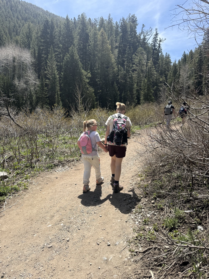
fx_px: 193
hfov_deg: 56.8
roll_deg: +0.8
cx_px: 104
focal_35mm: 24
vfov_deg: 71.6
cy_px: 140
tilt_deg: -2.8
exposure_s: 1/2801
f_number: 1.78
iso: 80
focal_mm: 6.76
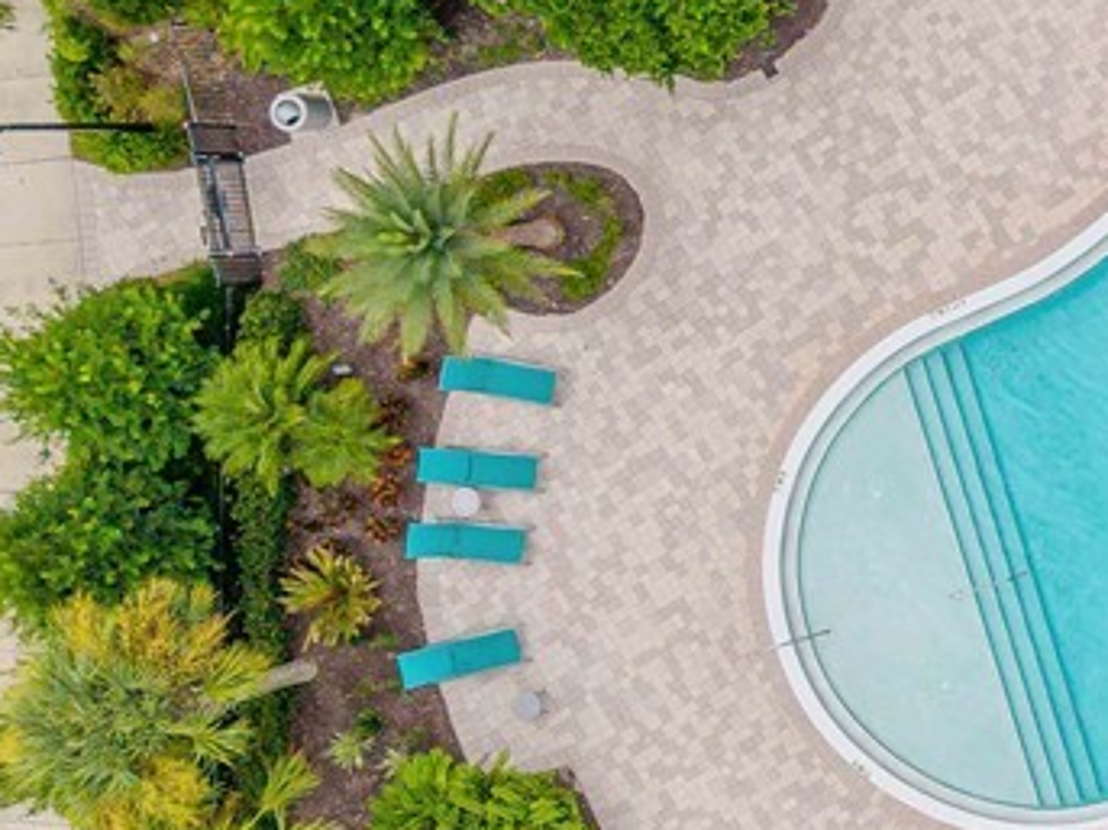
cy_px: 191
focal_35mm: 112
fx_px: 3584
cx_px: 2161
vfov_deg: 13.2
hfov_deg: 14.7
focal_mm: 8.67
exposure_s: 1/320
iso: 120
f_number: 1.8
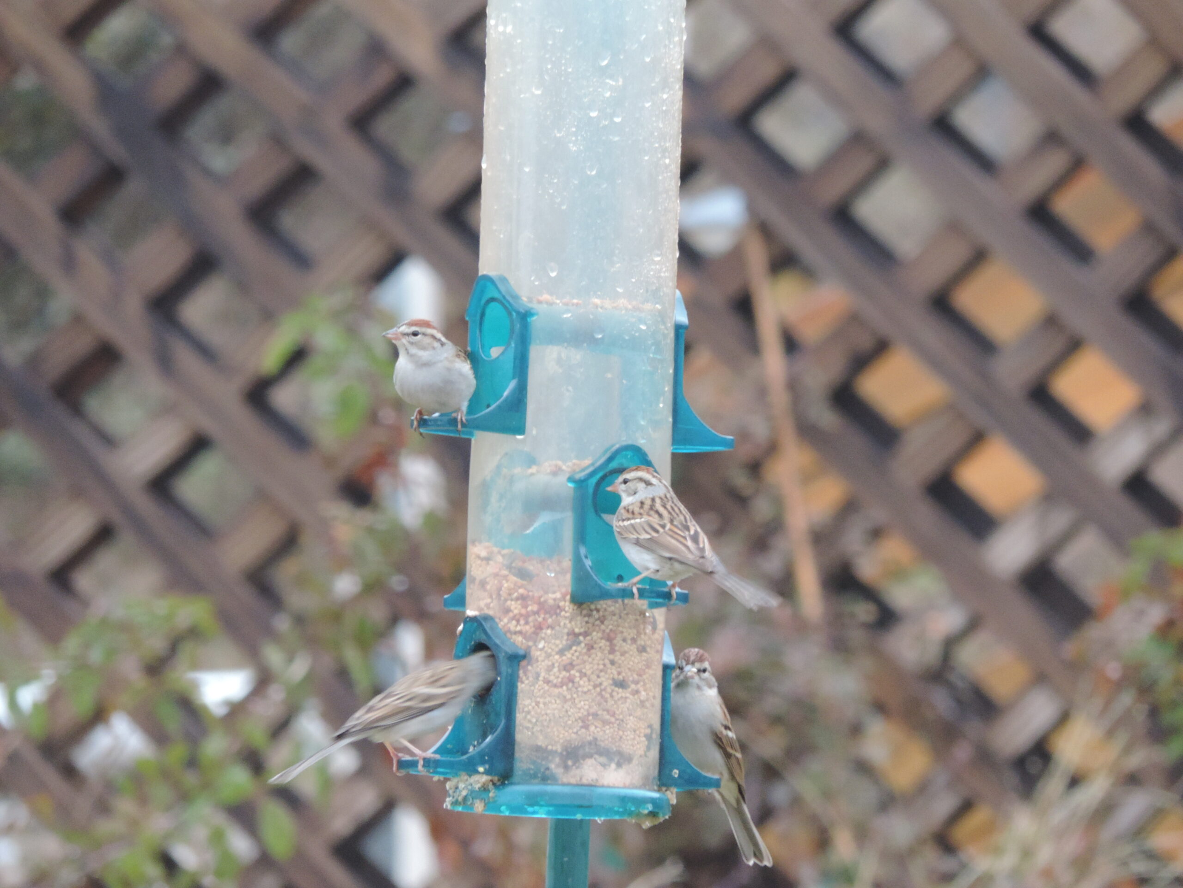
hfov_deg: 3.3
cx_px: 592
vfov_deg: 2.5
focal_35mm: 600
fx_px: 20505
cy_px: 444
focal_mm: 107
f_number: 4.9
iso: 800
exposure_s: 1/30
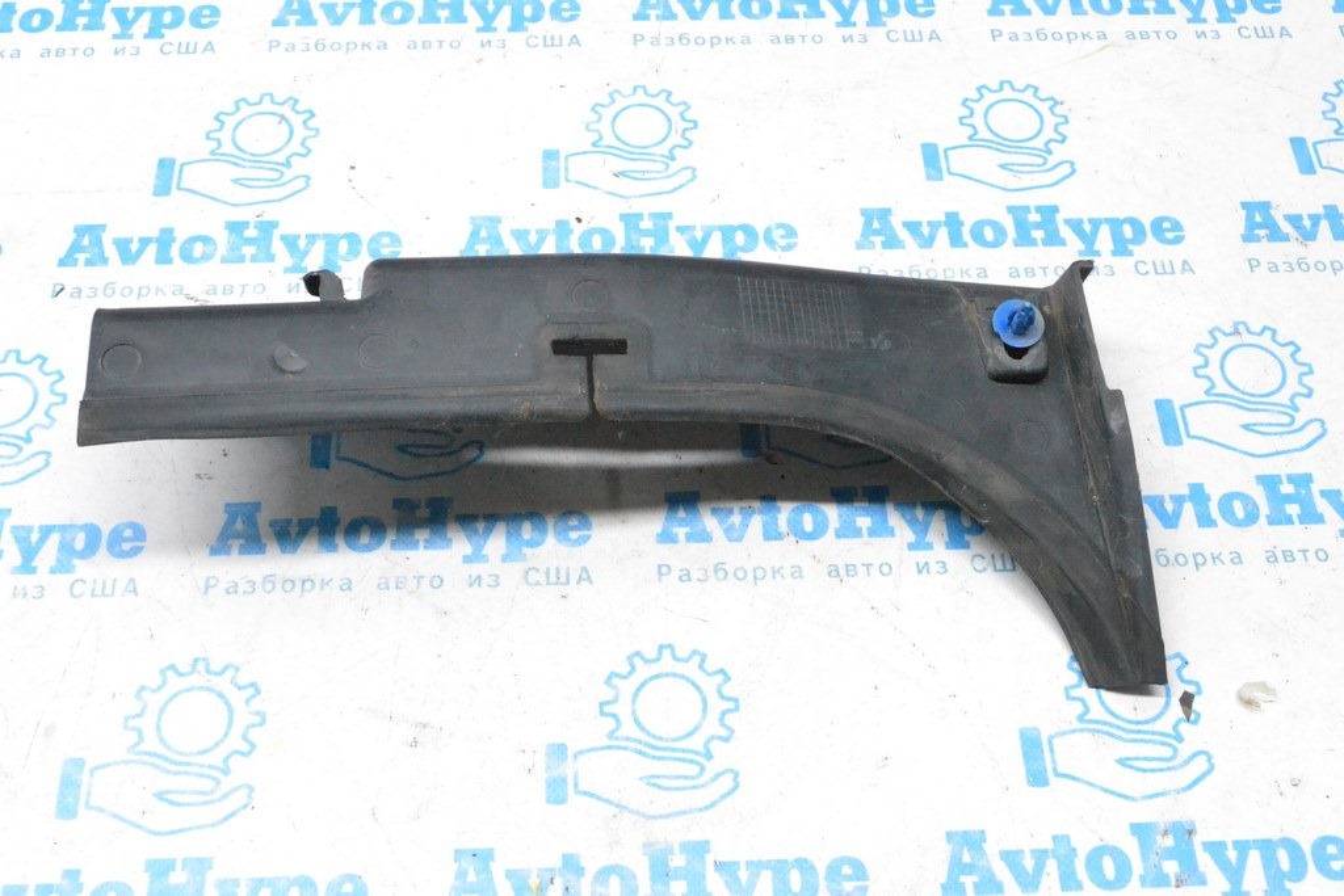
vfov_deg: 29.9
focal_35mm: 45
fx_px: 1680
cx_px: 672
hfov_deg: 43.6
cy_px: 448
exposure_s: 1/125
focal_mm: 30
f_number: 10
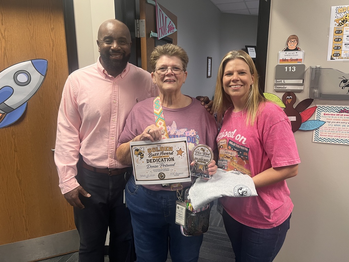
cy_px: 131
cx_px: 174
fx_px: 262
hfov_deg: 67.3
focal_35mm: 26
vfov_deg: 53.1
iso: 125
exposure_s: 1/60
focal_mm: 5.1
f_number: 1.6
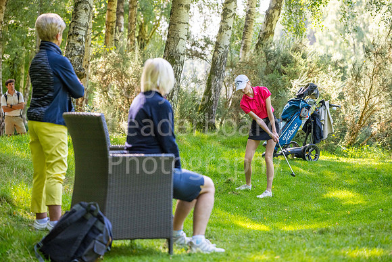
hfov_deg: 17.1
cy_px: 131
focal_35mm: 120
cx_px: 196
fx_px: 1307
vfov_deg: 11.4
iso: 800
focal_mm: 120
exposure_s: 1/800
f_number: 4
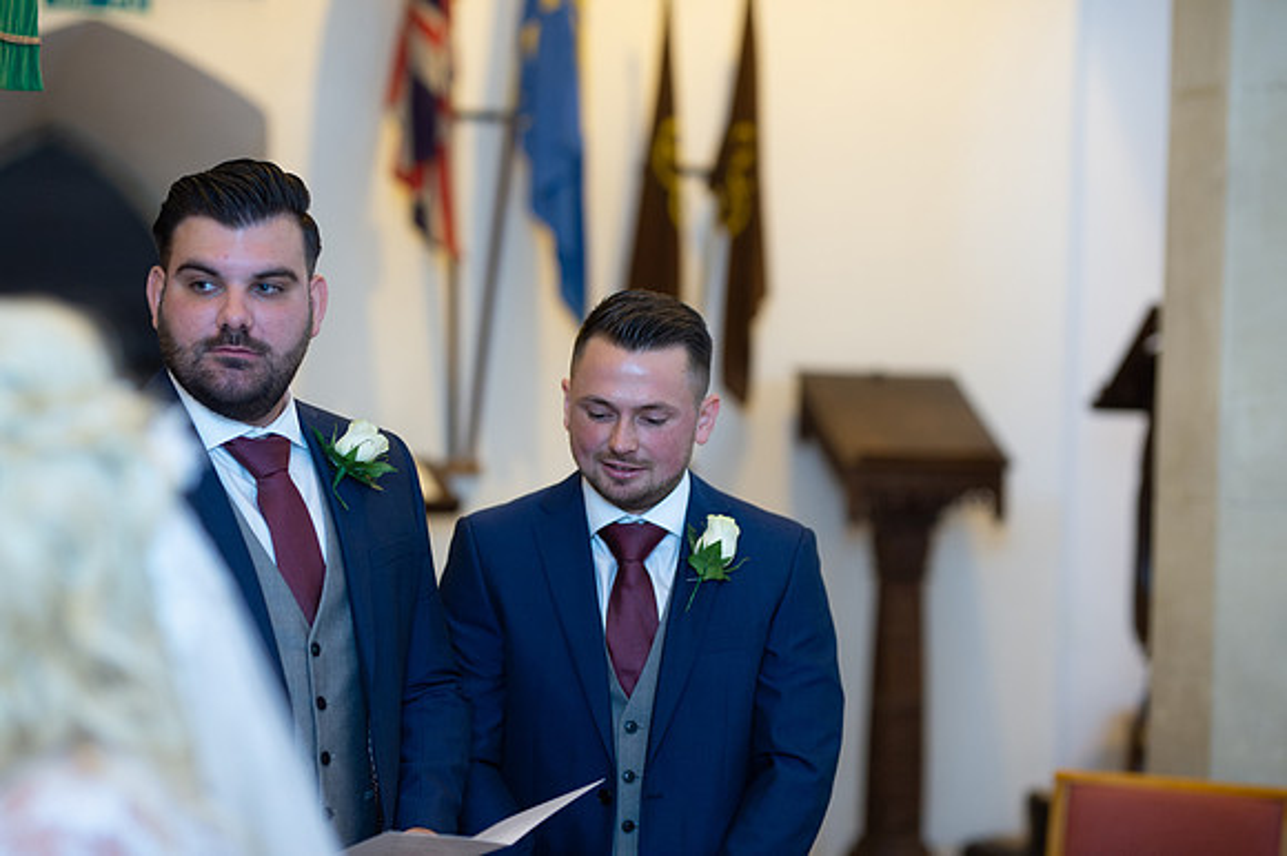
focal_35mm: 85
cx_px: 644
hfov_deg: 23.9
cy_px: 428
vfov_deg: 16.1
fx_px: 3037
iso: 640
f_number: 2
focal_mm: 85
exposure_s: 1/160
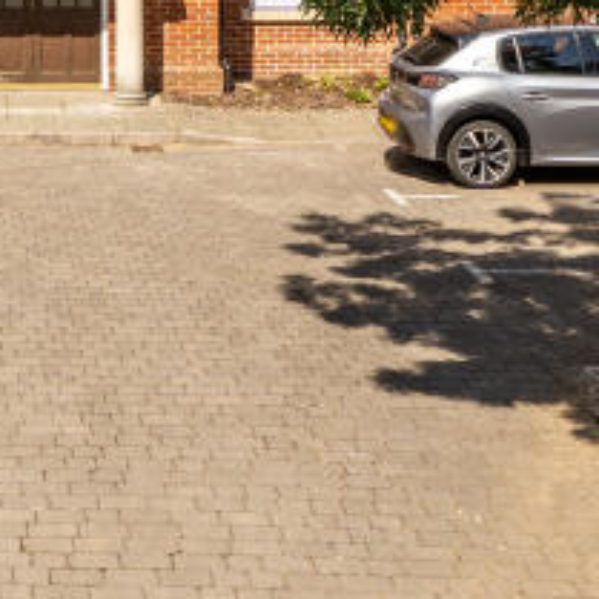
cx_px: 3
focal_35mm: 79
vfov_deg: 19.4
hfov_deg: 21.2
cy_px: -277
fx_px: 1547
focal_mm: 13
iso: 200
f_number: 8
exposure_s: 1/250
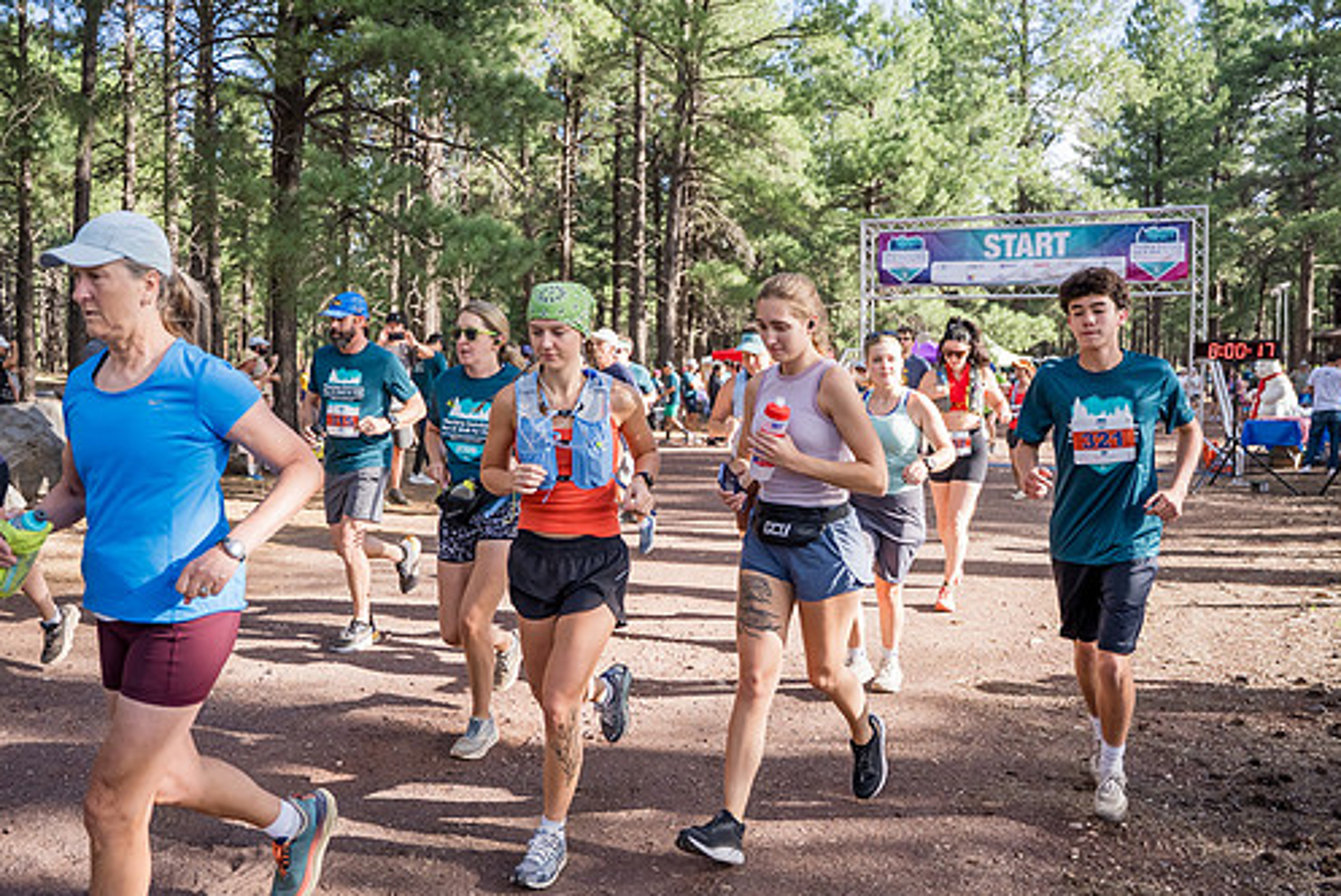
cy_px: 385
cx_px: 583
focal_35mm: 28
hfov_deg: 65.2
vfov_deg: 46.3
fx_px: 1044
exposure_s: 1/1600
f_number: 3.2
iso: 500
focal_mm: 24
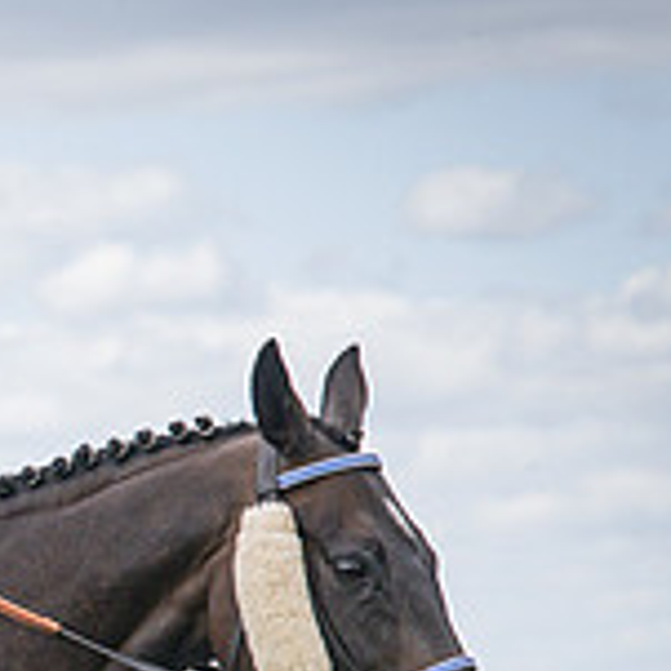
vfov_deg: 4.7
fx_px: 8114
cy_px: 834
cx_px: -525
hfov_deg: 4.7
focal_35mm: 370
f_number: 4
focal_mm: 70
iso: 400
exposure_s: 1/1600
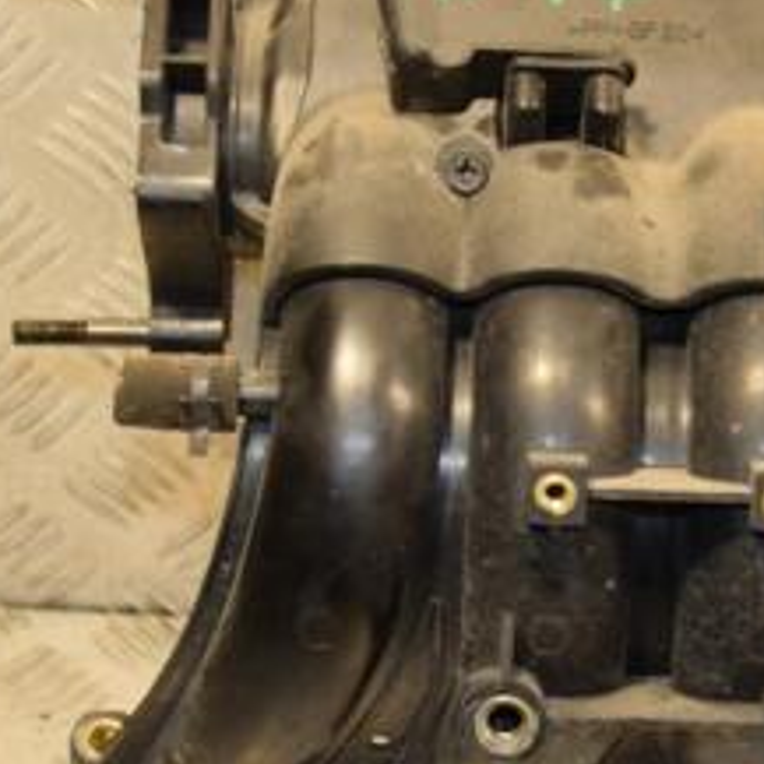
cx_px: 560
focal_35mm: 123
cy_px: 518
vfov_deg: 14.1
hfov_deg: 14.1
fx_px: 3076
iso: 800
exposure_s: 1/160
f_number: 5
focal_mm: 35
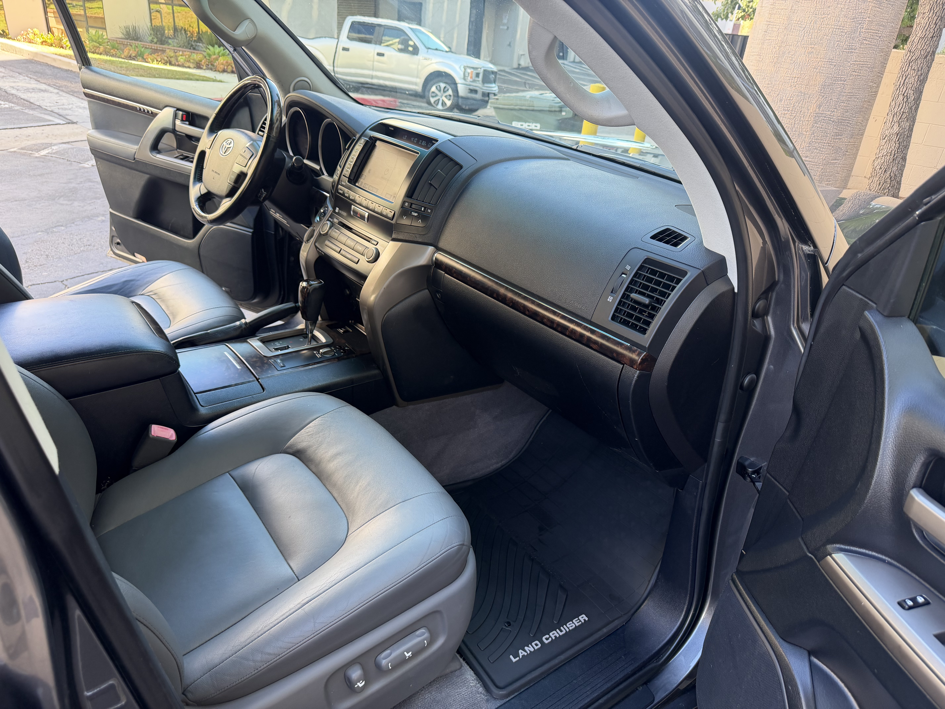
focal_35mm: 24
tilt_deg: -26.2
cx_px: 472
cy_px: 354
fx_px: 655
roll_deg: -5.7
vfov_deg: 56.8
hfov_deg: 71.6
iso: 125
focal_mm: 6.76
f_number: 1.78
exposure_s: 1/121
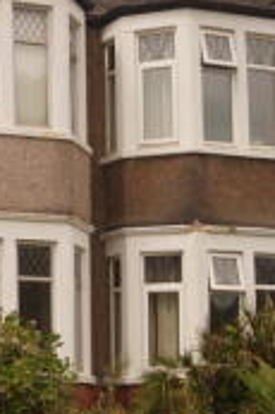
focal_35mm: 99
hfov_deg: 12.9
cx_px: -170
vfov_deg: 20.6
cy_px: 272
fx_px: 1137
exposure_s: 1/800
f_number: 4
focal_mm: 24
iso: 100
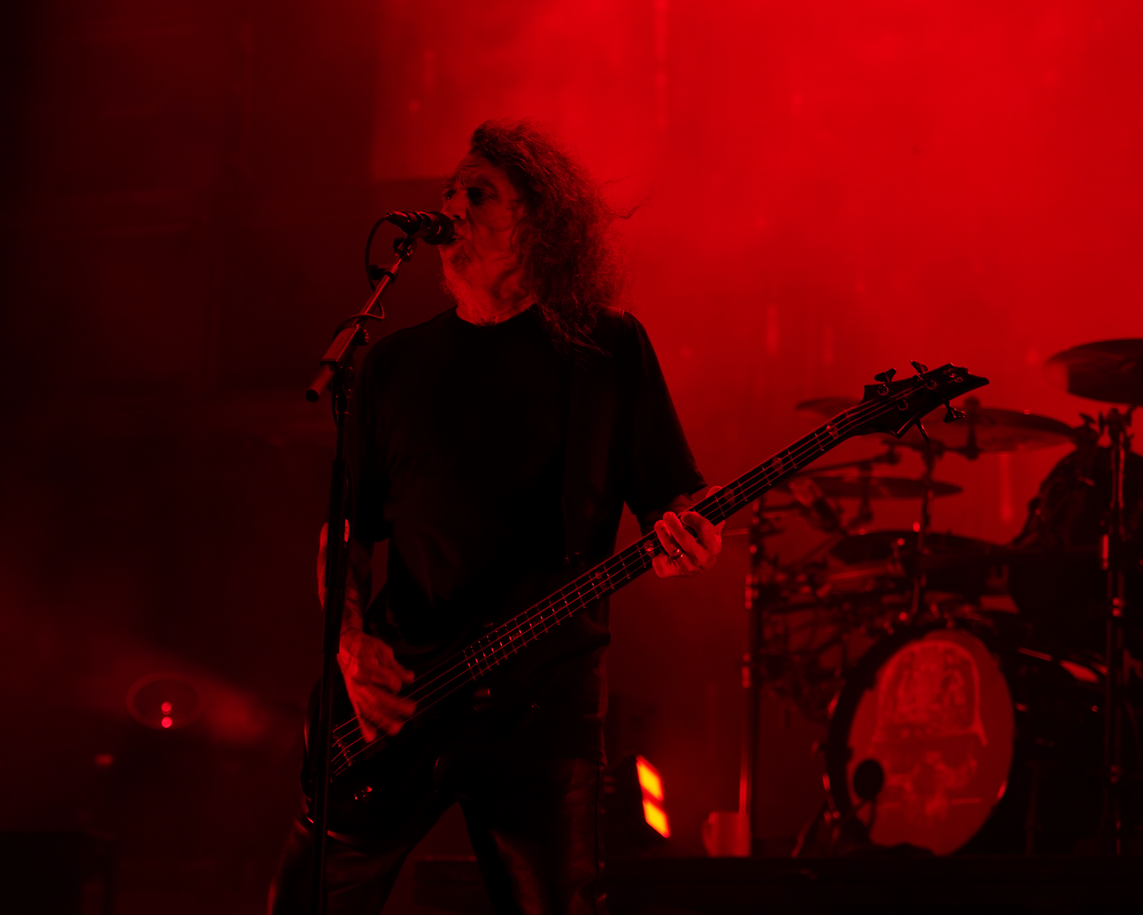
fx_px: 4026
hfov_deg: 16.1
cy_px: 456
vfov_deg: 13.0
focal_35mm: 119
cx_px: 464
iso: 200
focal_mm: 105
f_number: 4
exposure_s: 1/125
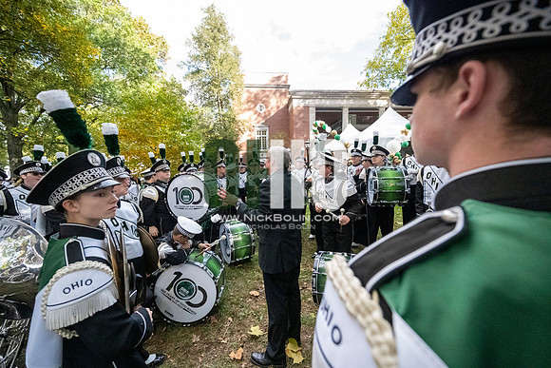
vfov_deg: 81.2
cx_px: 276
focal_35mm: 14
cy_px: 184
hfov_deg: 104.2
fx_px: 214
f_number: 4
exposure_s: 1/8000
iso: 10000
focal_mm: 14
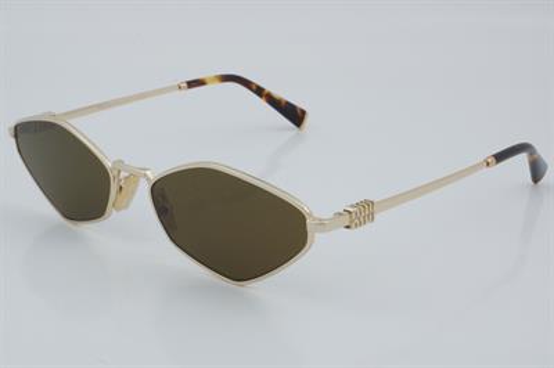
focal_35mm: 75
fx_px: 1153
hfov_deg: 27.0
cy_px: 184
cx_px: 277
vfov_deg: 18.2
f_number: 32
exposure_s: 1/4
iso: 100
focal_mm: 50
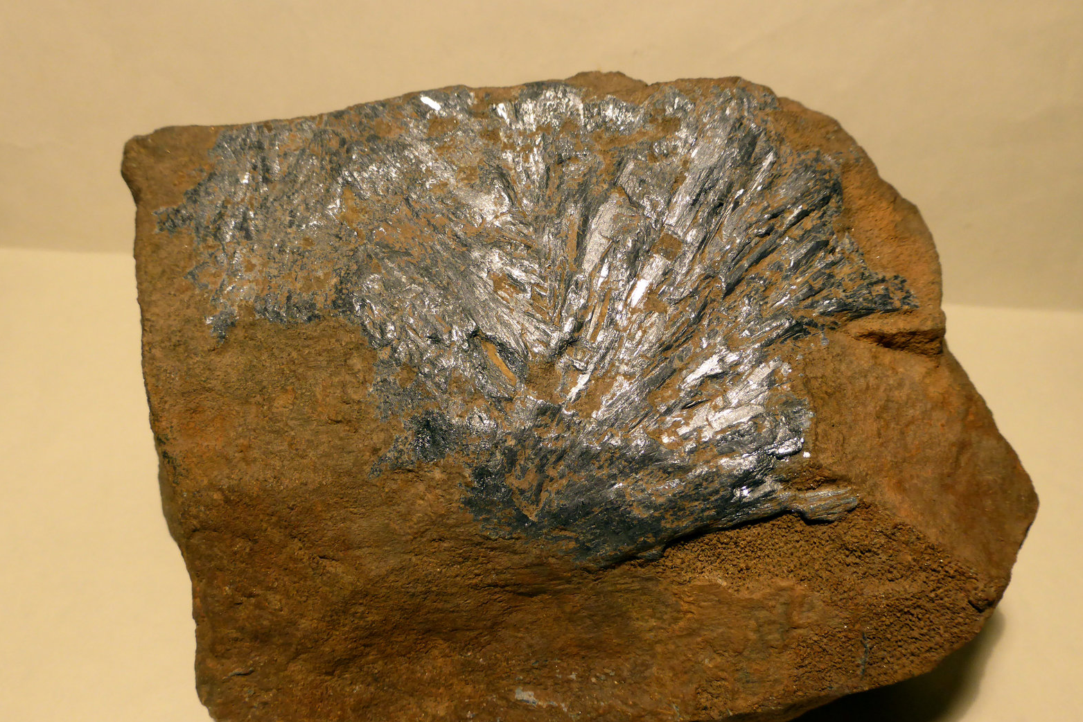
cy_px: 394
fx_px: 993
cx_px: 542
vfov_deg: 39.9
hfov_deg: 57.2
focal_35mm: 33
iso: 160
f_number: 3.6
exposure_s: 1/60
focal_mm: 5.4
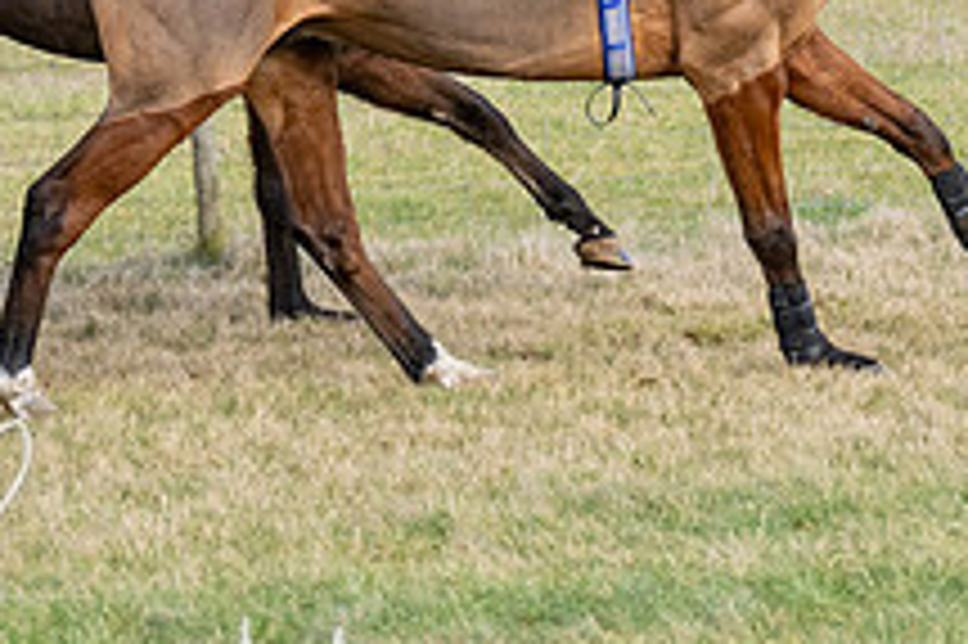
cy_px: 158
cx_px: -7
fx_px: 9726
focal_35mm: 362
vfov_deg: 3.8
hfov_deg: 5.7
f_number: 5
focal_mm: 77
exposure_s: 1/1000
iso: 400
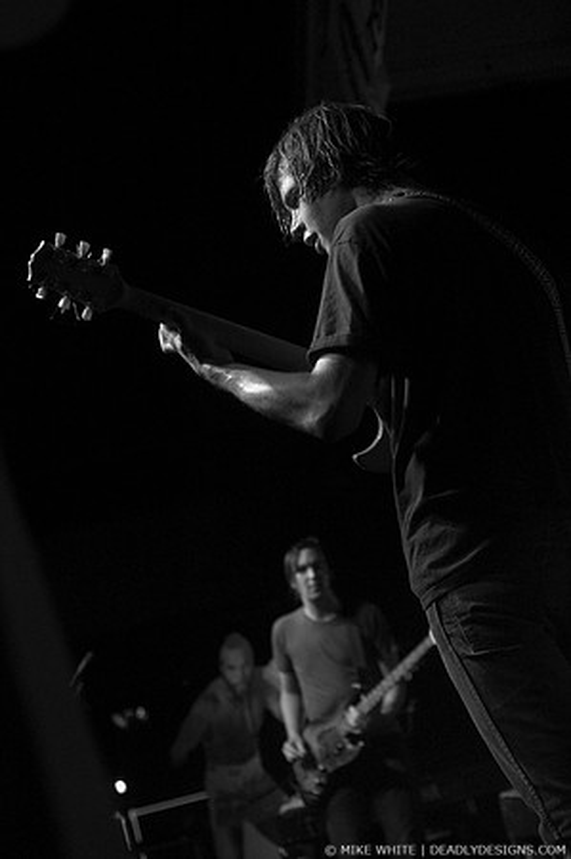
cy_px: 430
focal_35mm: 72
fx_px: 1717
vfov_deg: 28.1
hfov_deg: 18.9
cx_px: 286
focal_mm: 48
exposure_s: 1/320
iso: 800
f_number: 3.2
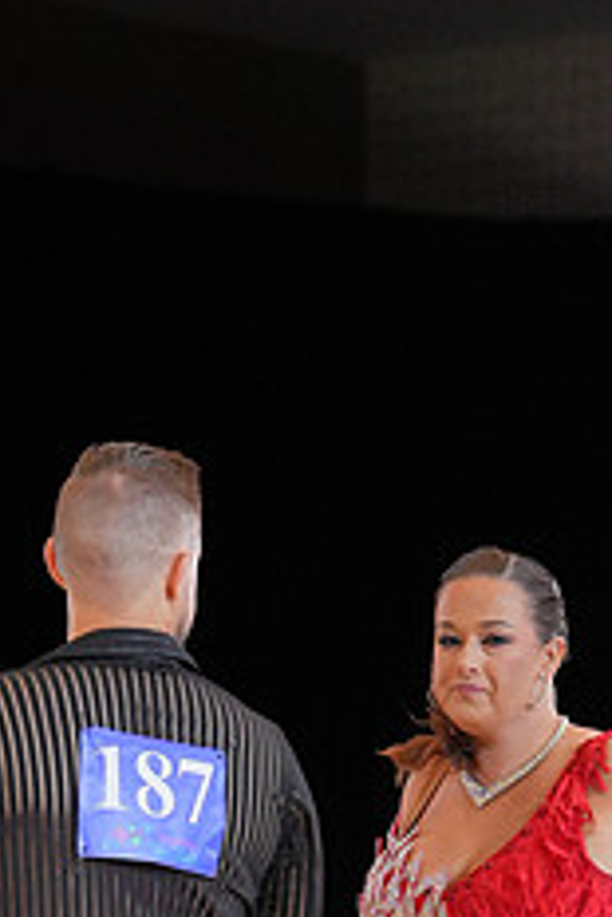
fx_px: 5601
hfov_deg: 6.3
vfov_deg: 9.2
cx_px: 219
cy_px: 1079
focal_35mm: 220
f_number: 3.5
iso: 2500
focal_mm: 88
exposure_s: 1/500
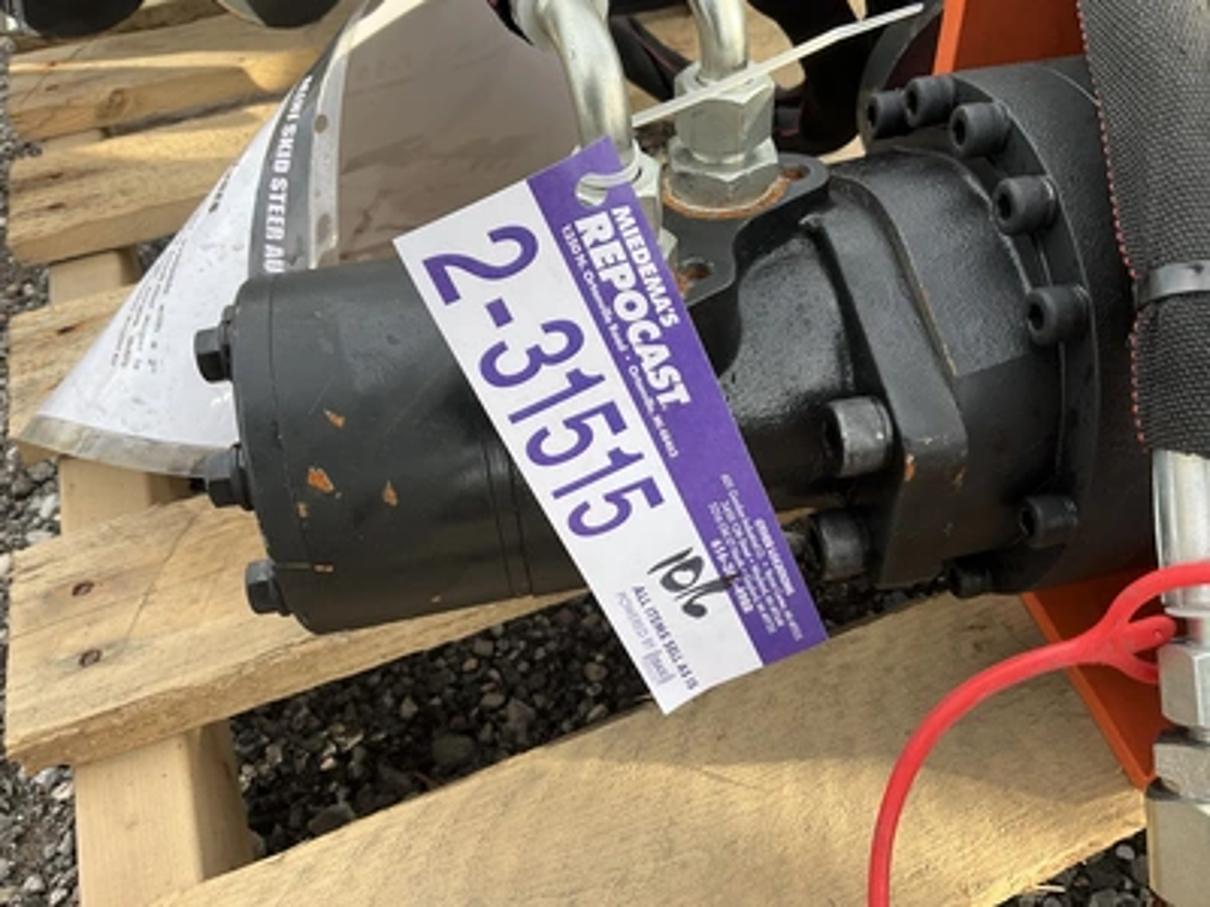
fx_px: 1014
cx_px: 605
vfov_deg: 48.2
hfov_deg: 61.7
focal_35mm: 29
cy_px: 454
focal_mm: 3
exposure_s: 1/264
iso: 25
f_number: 1.8
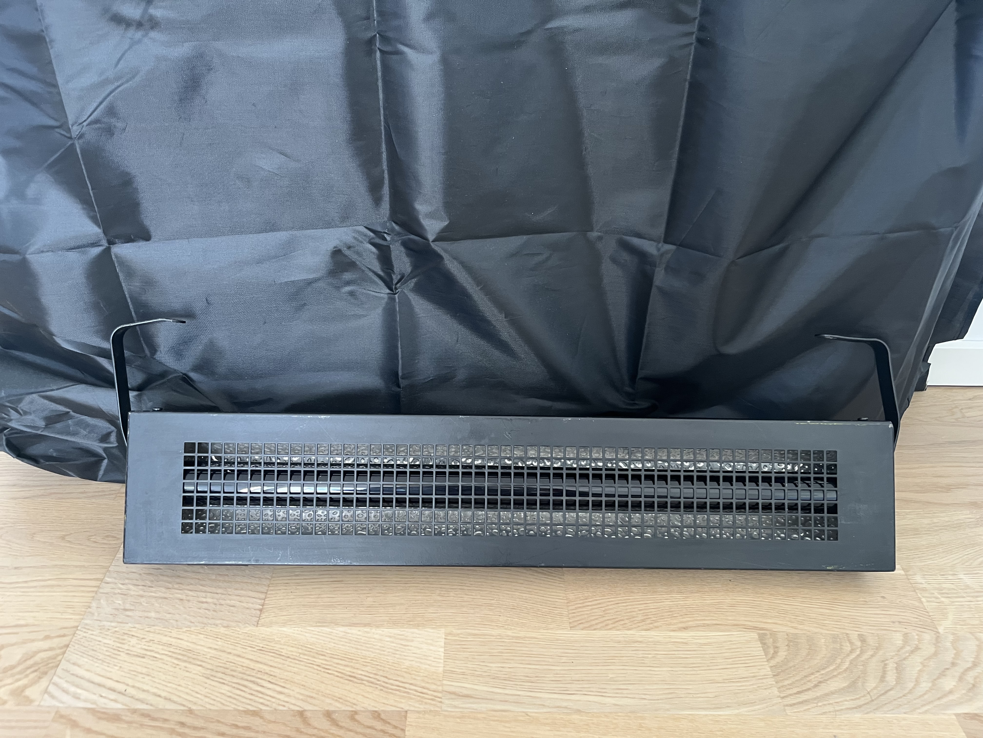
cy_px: 369
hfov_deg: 67.3
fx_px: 738
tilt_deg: -34.2
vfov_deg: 53.1
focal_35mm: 26
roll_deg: -2.2
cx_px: 492
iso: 160
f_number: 1.6
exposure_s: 1/60
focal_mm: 5.1
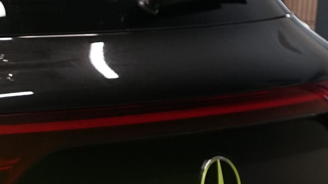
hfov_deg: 11.5
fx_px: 1427
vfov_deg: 7.4
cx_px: -384
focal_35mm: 164
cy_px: 162
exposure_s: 1/30
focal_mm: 28
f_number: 4.5
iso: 1000
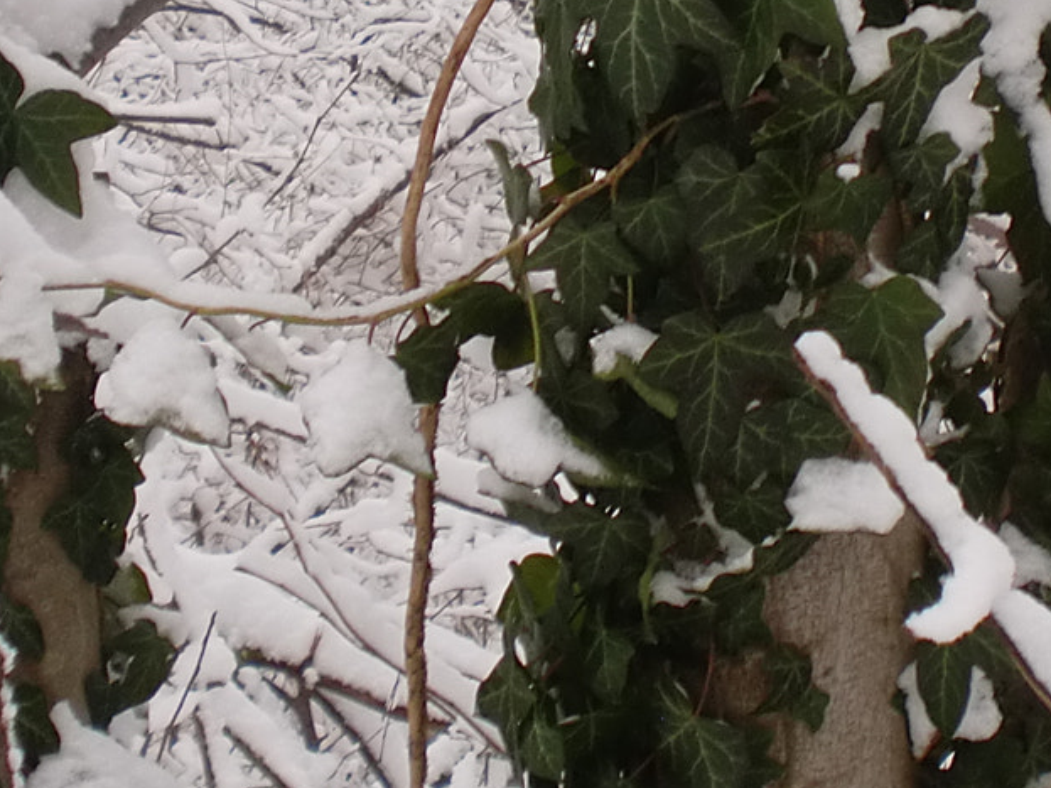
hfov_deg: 17.0
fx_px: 3491
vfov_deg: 12.7
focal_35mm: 115
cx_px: 847
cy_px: -66
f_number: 3.1
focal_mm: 6.3
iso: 80
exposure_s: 1/60
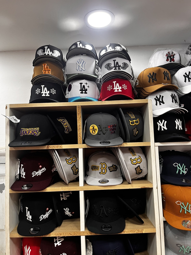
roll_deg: +3.2
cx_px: 96
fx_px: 191
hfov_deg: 53.1
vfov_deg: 67.3
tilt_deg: +5.2
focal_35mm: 26
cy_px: 128
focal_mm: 5.1
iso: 80
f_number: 1.6
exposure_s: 1/50
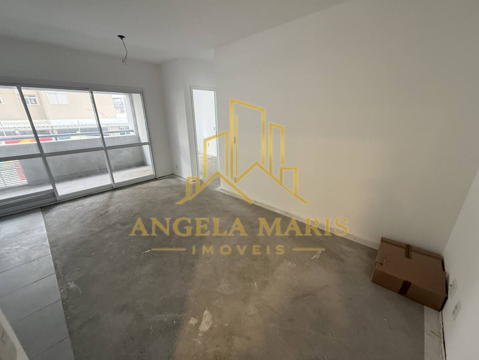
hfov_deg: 102.1
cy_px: 180
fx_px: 194
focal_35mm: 14
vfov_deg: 85.7
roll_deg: +2.3
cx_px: 240
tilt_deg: -18.6
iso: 400
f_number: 2.2
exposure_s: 1/60
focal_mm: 2.22
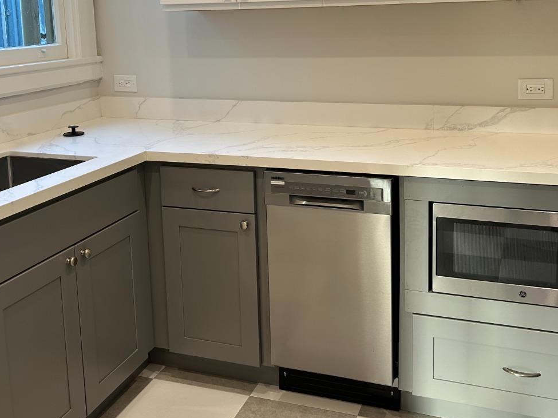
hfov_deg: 46.8
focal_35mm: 40
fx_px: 645
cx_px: 283
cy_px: 111
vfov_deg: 35.3
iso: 80
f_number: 1.5
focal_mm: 5.7
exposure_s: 1/120
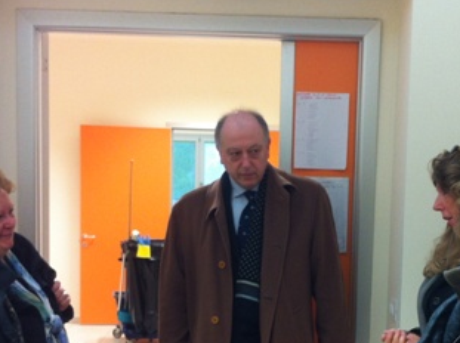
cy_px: 281
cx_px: 281
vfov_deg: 20.1
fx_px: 955
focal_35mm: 72
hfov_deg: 27.0
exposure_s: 1/15
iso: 100
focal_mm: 3.85
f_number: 2.8
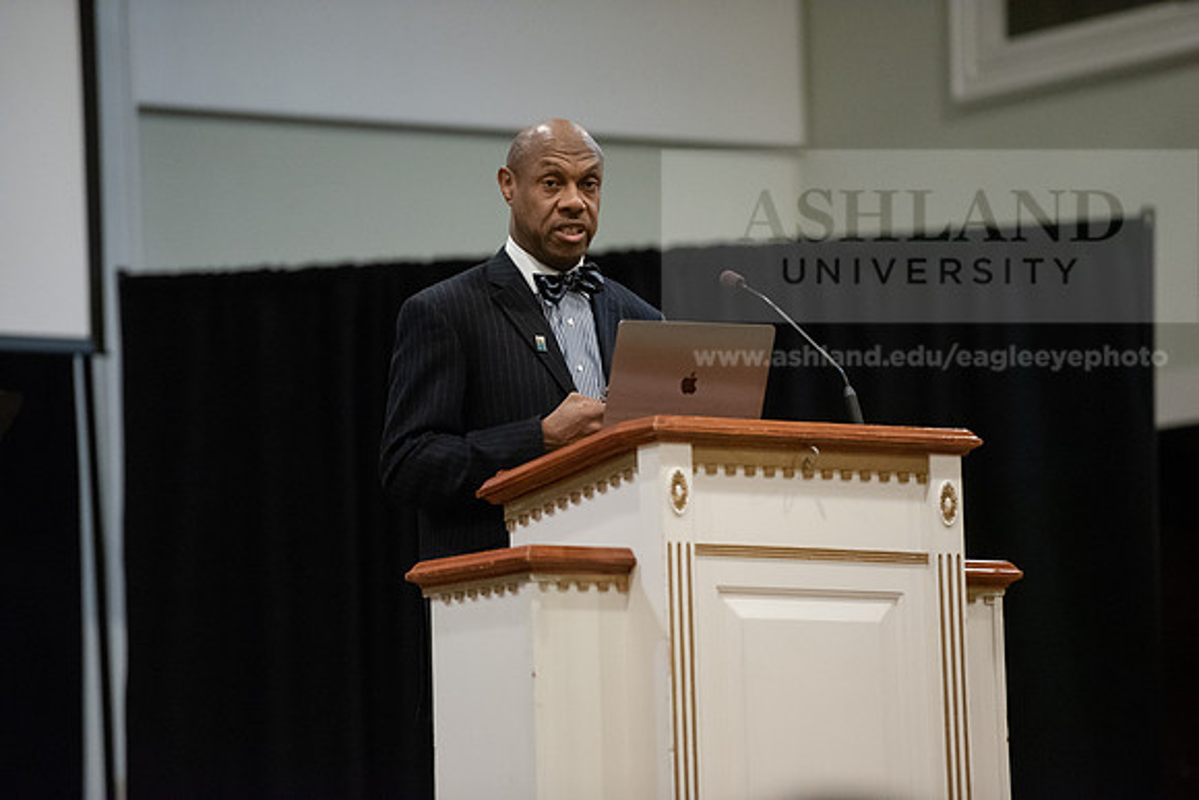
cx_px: 600
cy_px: 400
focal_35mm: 200
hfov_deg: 10.3
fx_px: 6662
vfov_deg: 6.9
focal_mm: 200
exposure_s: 1/200
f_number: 2.8
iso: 8000
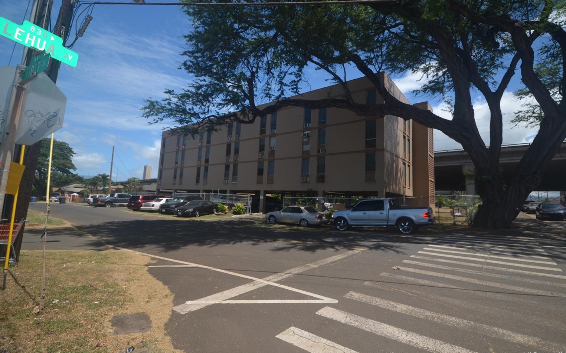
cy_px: 166
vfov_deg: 71.2
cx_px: 286
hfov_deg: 97.8
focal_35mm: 16
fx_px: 247
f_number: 6.3
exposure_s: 1/160
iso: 100
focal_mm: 10
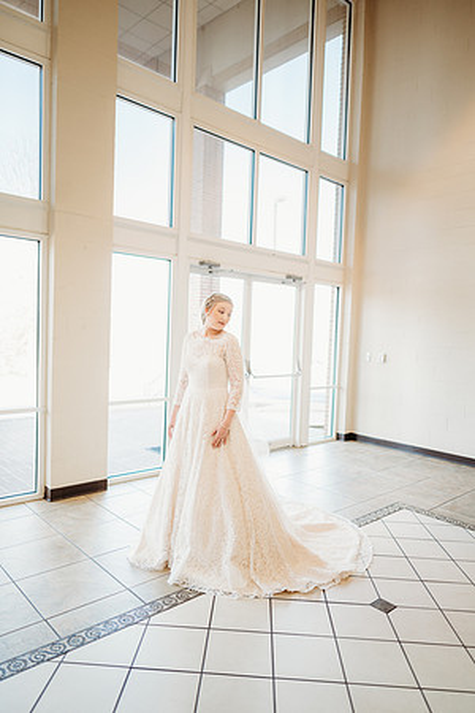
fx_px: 475
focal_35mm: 24
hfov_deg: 53.1
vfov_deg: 73.7
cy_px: 356
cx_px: 238
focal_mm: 24
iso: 320
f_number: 1.8
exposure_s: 1/160
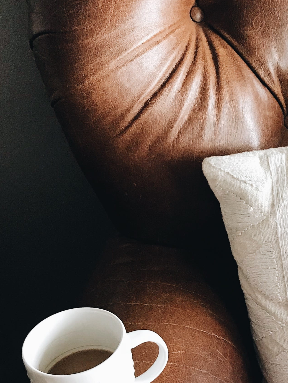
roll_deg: -1.3
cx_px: 336
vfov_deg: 28.7
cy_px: 260
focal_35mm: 67
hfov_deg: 20.6
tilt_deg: -40.9
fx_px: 743
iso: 40
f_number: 1.8
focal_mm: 3.99
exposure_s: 1/19
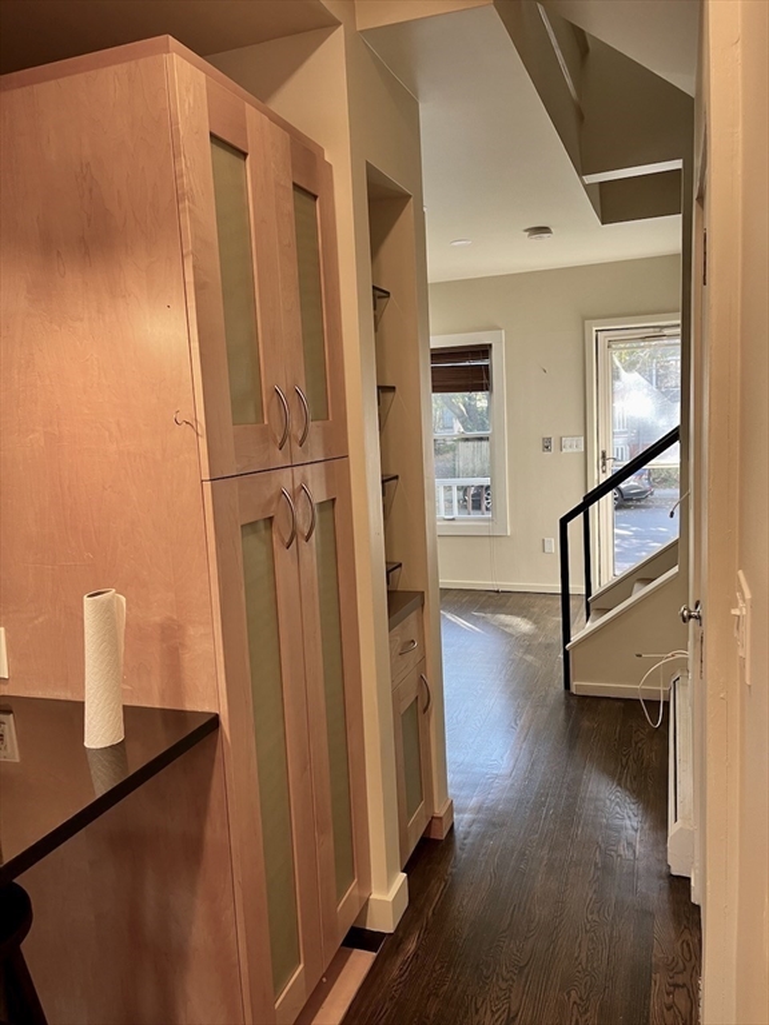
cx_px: 384
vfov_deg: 67.3
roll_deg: +1.3
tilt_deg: -5.6
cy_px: 512
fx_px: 770
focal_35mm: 26
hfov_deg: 53.1
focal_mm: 5.1
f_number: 1.6
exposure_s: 1/60
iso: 80
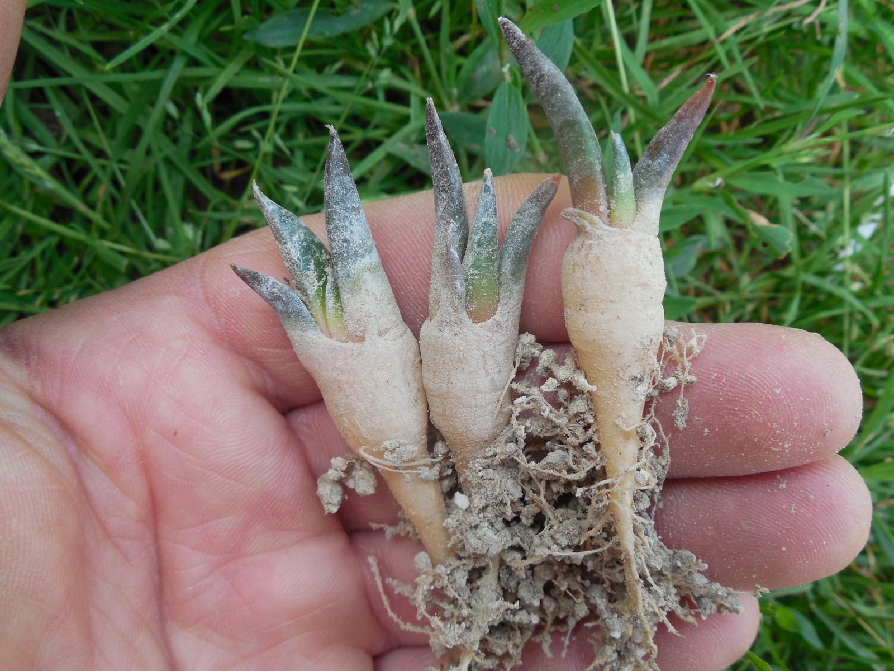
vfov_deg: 45.4
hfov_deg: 58.4
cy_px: 336
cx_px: 447
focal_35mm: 31
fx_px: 801
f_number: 3.6
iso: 125
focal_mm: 5.6
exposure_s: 1/160
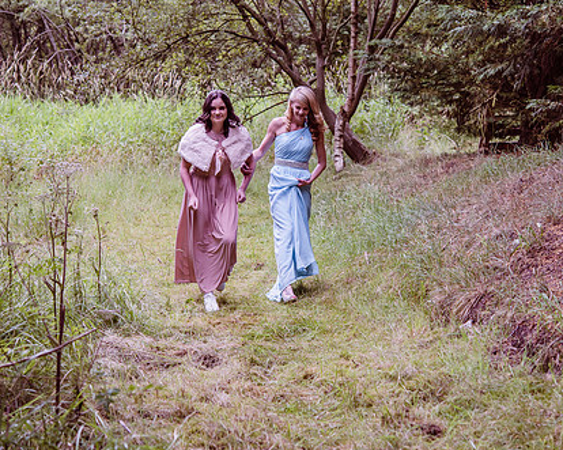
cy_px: 191
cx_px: 312
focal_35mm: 87
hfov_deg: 22.0
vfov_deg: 17.6
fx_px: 1449
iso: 320
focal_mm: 60
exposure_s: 1/400
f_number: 3.5
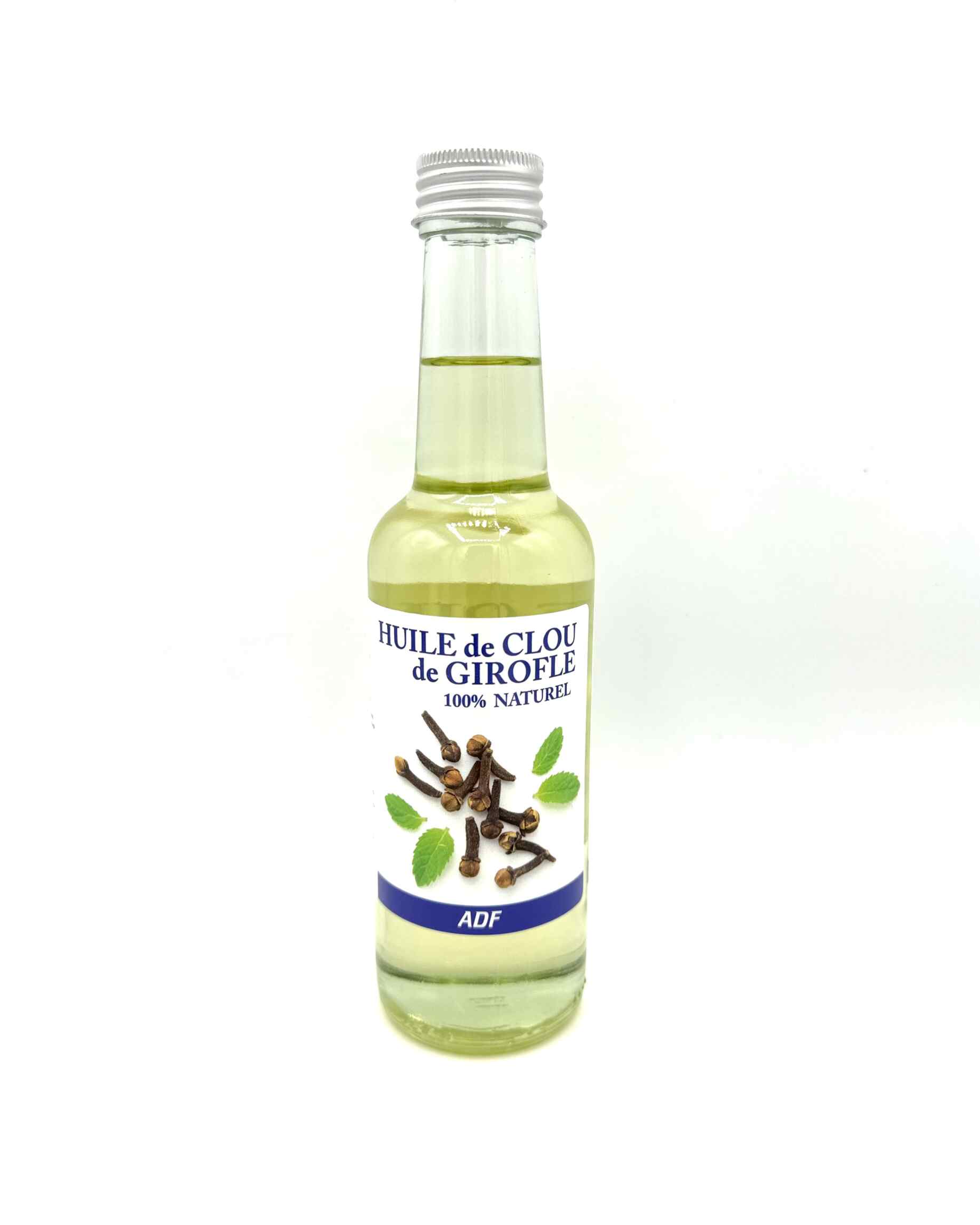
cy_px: 599
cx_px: 499
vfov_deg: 66.0
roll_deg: +0.2
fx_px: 943
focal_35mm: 26
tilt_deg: -9.1
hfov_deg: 54.9
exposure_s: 1/3597
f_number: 1.78
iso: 80
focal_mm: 6.86
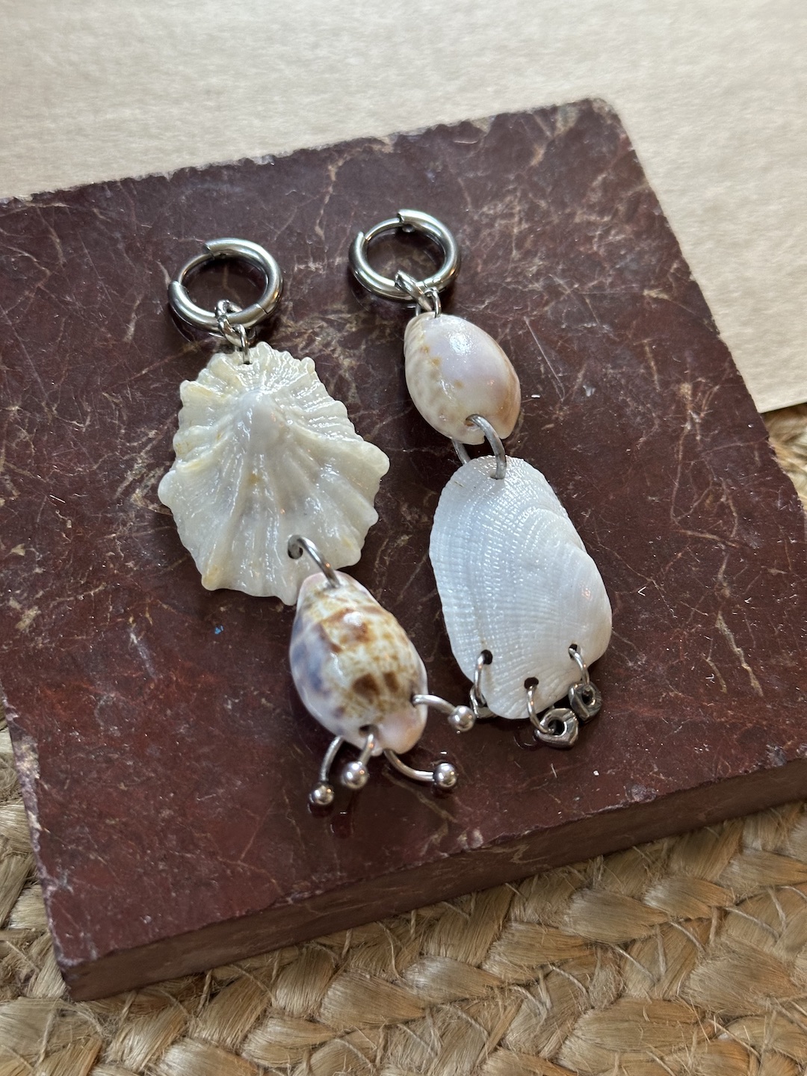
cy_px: 538
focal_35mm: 48
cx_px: 404
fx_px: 1492
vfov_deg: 39.7
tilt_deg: -61.2
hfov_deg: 30.3
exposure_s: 1/50
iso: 250
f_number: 1.78
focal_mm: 6.86
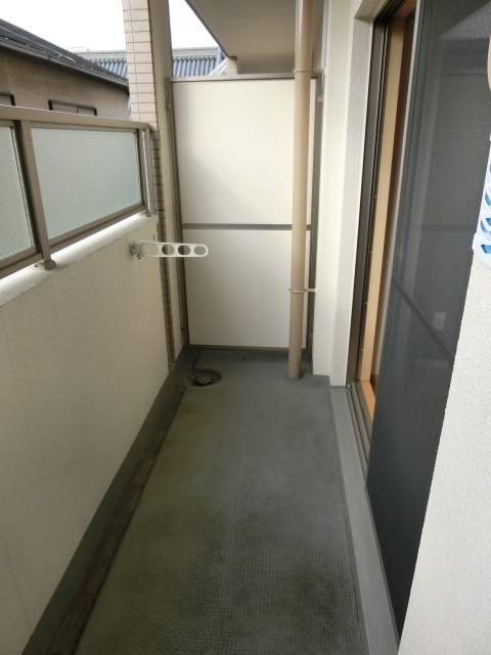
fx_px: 454
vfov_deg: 71.6
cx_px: 246
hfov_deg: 56.8
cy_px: 328
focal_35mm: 24
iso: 80
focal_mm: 4.24
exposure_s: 1/250
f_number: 3
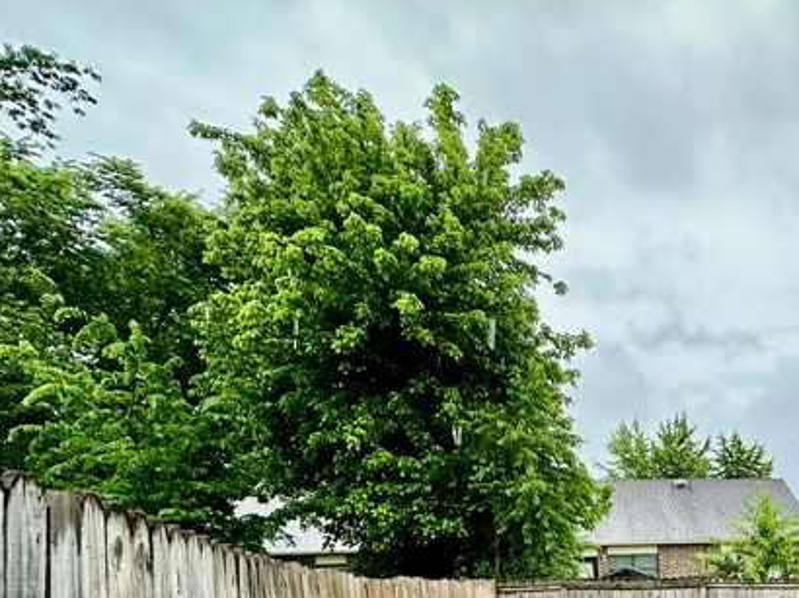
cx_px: 928
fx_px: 807
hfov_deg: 39.9
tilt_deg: -6.9
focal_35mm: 35
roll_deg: +2.2
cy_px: 637
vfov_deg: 35.5
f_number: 2.2
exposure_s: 1/626
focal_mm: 2.22
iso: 40
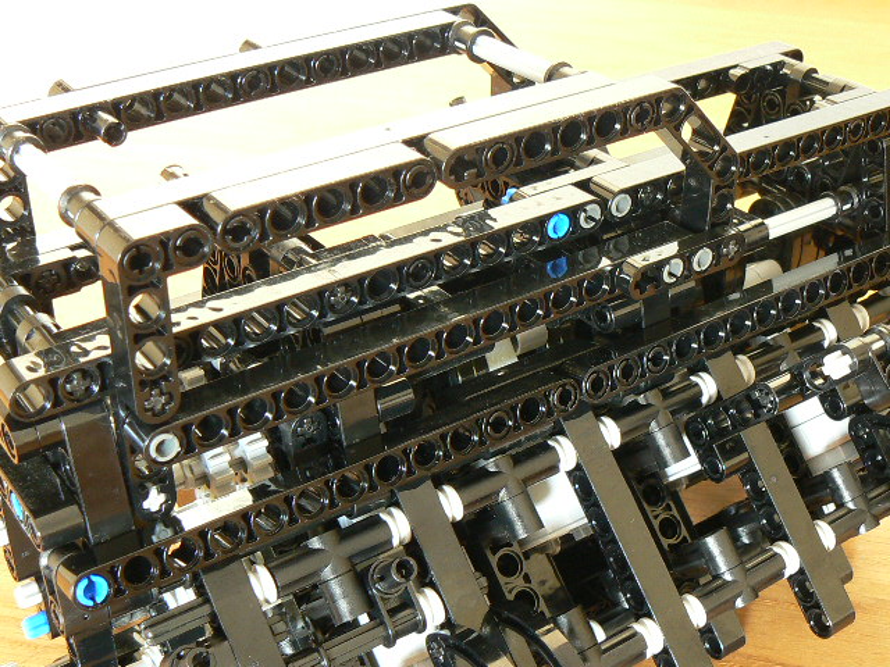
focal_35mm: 49
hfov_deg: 38.9
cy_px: 334
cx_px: 445
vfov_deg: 29.7
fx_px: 1260
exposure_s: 3.2
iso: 100
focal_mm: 6
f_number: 4
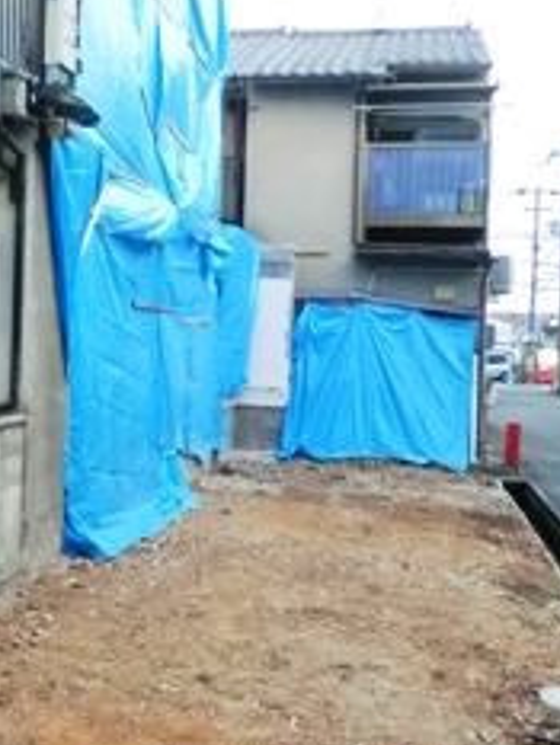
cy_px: 333
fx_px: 1078
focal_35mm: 50
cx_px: 166
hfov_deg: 28.8
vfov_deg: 38.1
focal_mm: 4.7
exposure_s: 1/40
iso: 800
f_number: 2.8
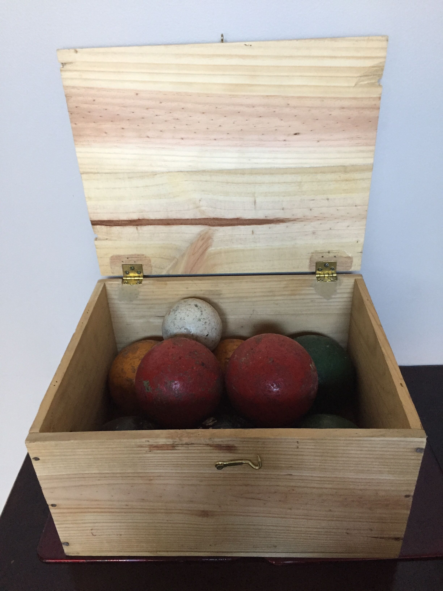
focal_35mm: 29
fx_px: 495
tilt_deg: -32.8
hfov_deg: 48.2
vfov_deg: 61.7
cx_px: 222
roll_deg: +4.0
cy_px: 296
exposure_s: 1/33
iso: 250
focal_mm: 4.15
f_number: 2.2
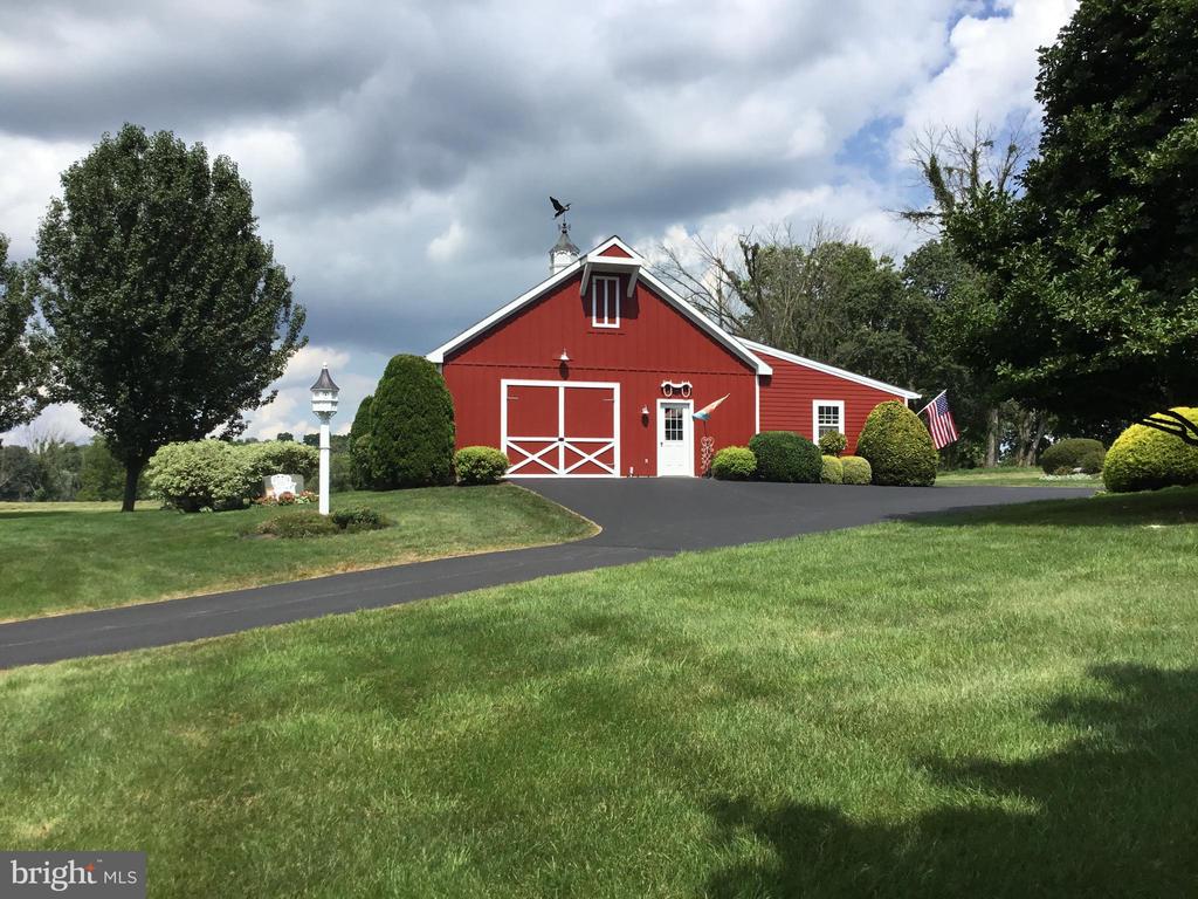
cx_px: 599
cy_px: 450
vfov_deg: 45.4
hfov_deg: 58.4
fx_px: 1073
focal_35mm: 31
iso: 25
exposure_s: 1/1812
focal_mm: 3.3
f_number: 2.4
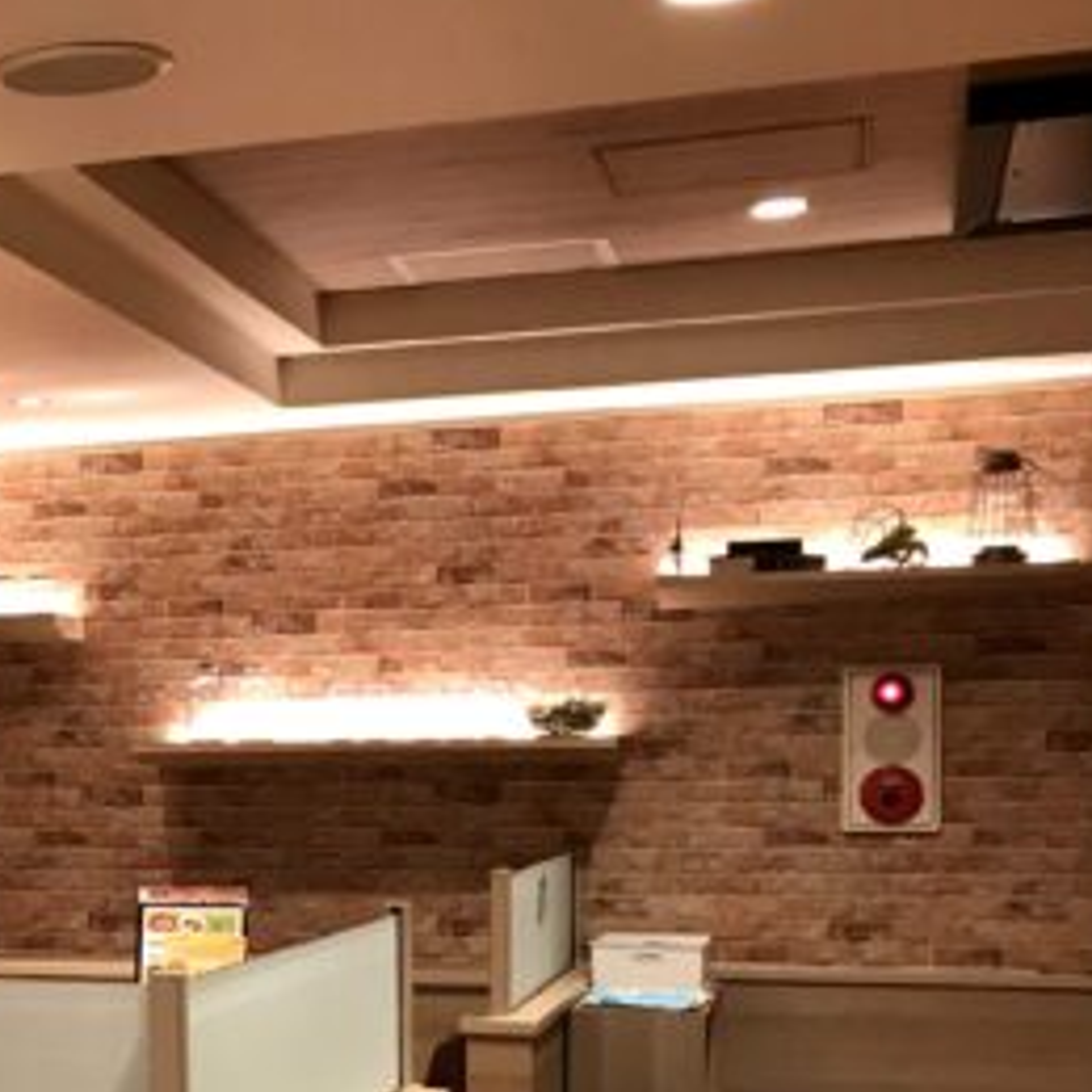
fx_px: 2605
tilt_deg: -3.3
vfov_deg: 23.3
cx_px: -399
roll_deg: +0.8
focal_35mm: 73
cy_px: 903
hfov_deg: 21.1
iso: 80
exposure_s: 1/17
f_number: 1.8
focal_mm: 3.99
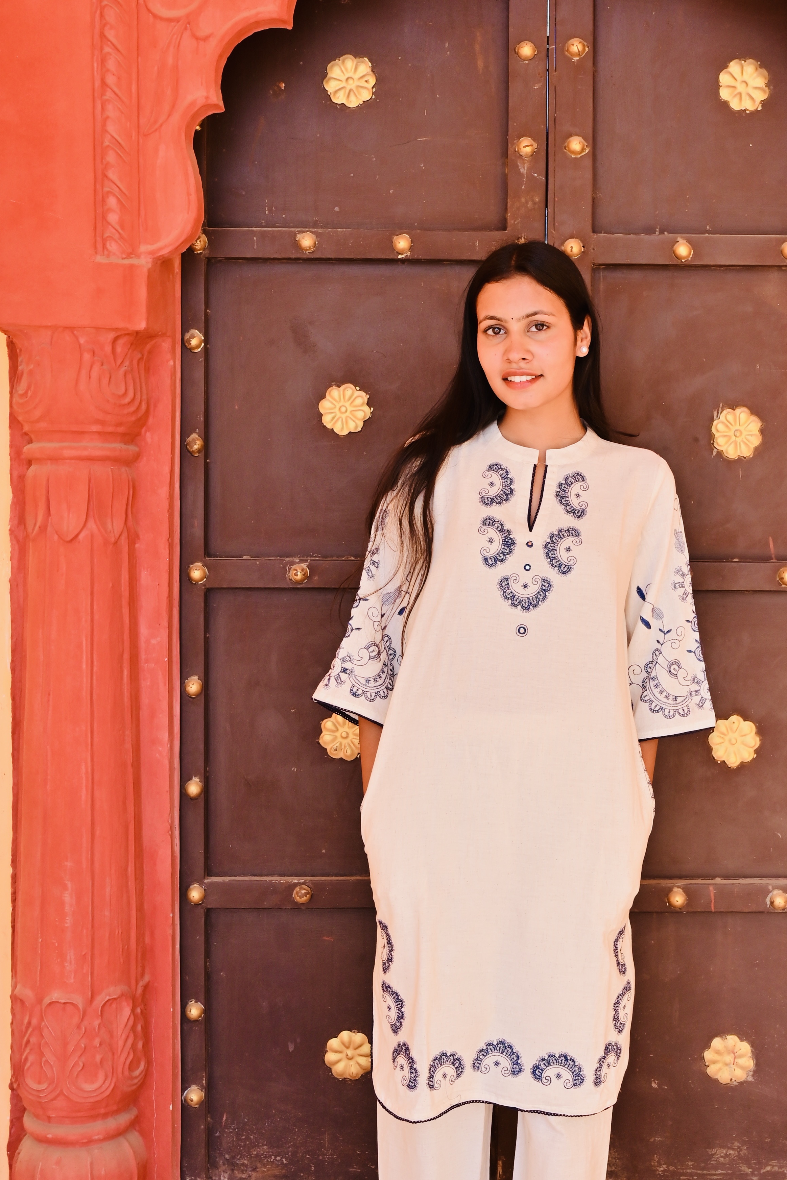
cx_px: 563
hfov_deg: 29.5
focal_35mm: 45
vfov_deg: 43.6
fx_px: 1476
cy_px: 568
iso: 160
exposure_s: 1/125
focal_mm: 26
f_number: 9
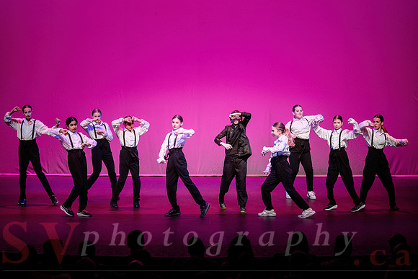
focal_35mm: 97
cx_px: 195
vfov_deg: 14.1
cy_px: 132
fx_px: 1127
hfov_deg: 21.0
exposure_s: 1/500
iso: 800
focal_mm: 90
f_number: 2.8
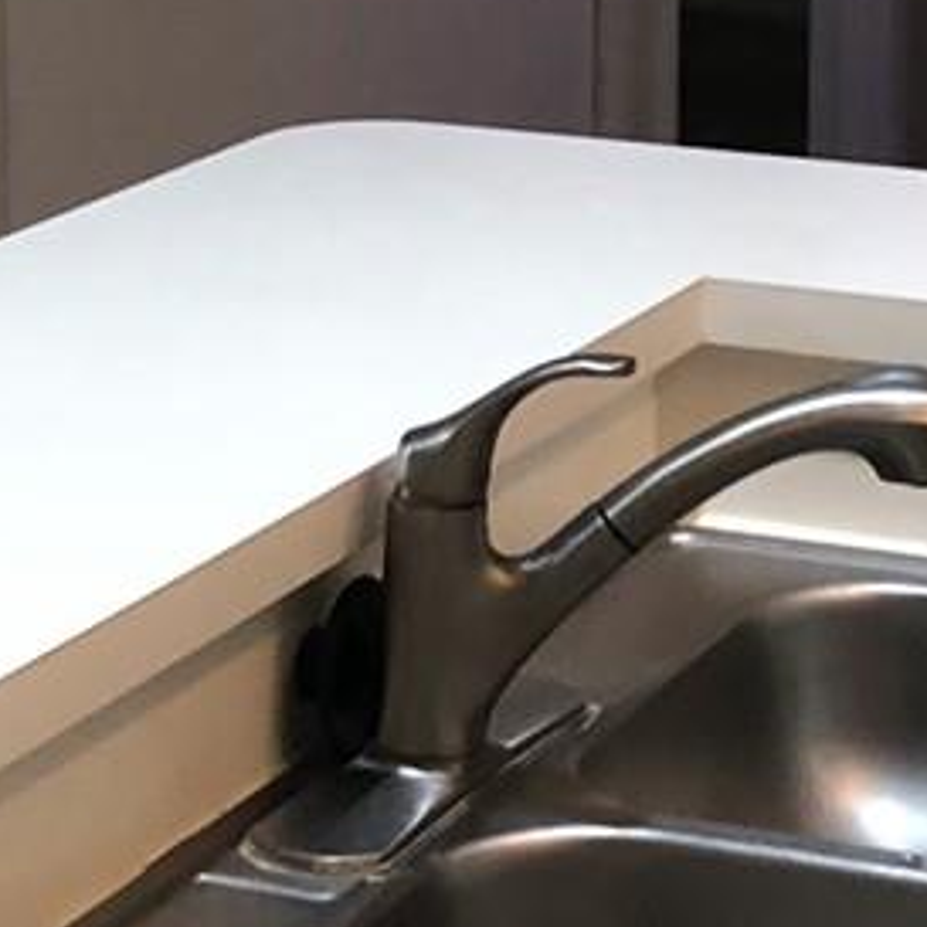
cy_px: 85
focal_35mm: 145
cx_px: 689
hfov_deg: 12.0
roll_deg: +1.3
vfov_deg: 12.0
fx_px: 4393
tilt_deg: -12.5
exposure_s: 1/15
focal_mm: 3.99
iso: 50
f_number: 1.8
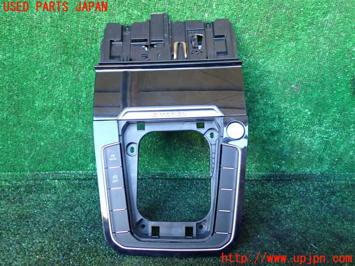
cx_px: 178
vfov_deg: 46.8
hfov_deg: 60.0
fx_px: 308
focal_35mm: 30
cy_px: 133
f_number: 2.3
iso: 320
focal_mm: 5.4
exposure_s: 1/30
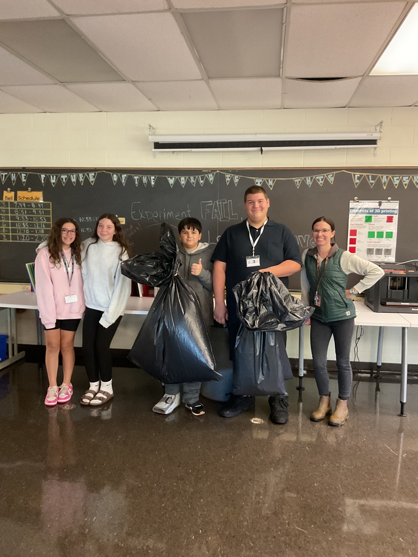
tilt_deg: -7.0
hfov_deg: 48.2
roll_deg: -0.5
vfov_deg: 61.7
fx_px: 467
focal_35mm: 29
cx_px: 209
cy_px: 278
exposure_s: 1/30
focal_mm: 3
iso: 400
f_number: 1.8
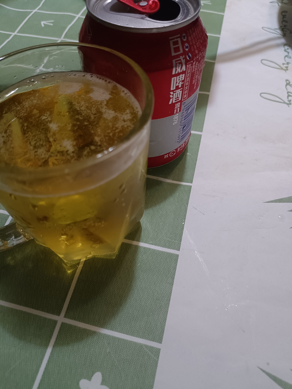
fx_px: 292
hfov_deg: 53.1
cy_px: 194
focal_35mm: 26
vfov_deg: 67.3
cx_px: 146
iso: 2281
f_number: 1.8
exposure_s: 1/20
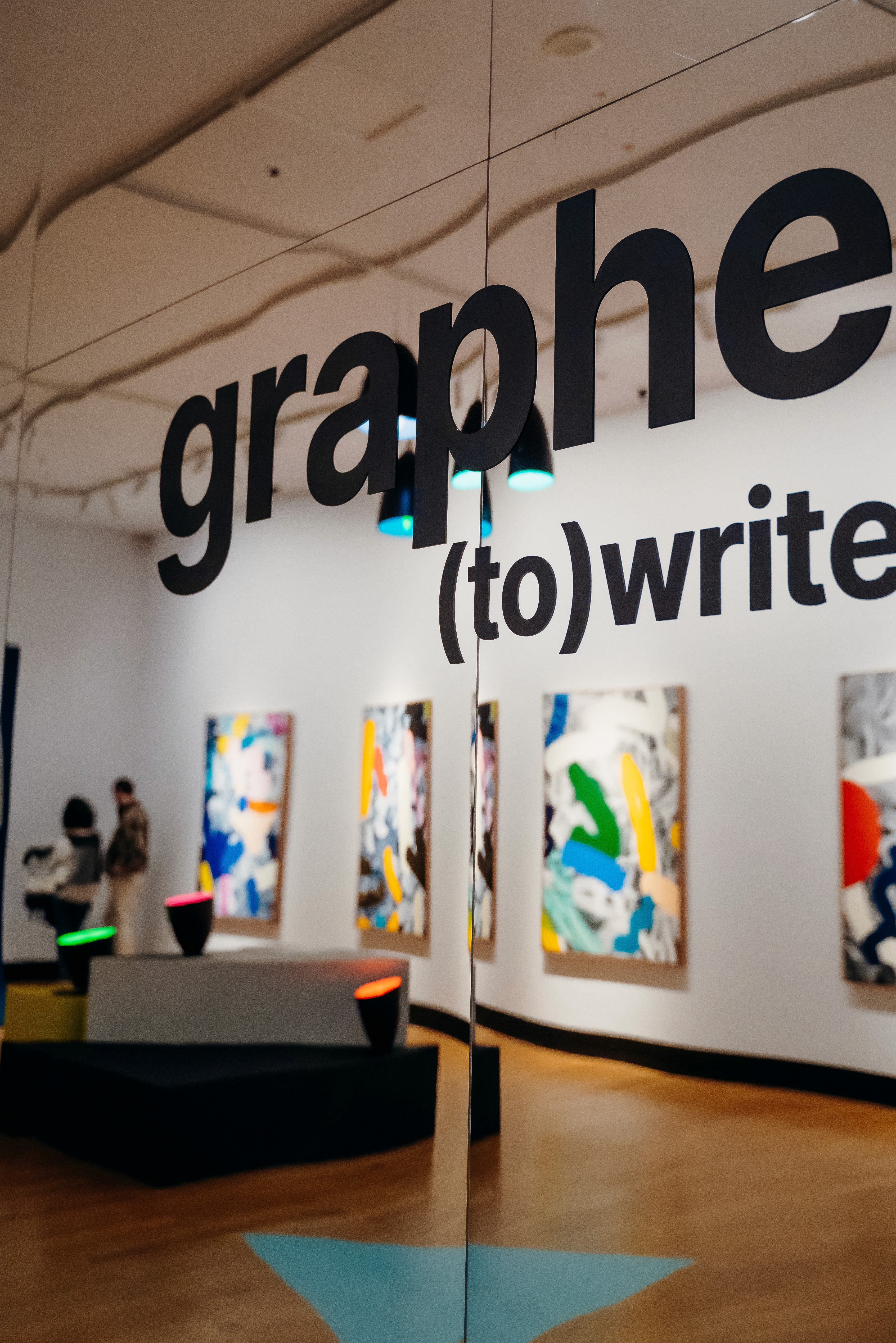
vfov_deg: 49.4
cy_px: 572
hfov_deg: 34.1
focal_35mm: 39
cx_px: 523
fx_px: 1456
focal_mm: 33
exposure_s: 1/500
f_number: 2.8
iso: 3200
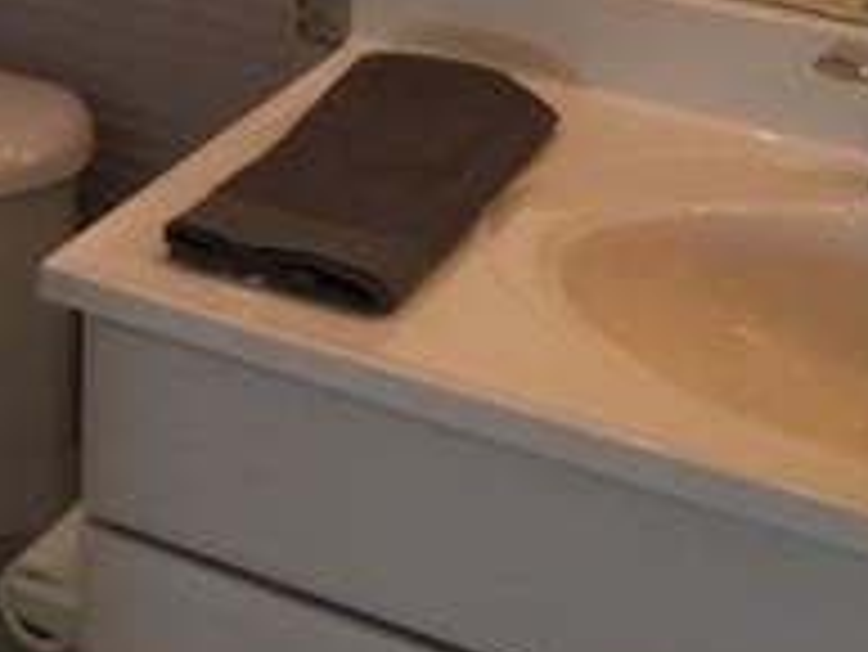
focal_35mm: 96
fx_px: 2409
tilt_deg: -11.7
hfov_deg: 19.5
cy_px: -369
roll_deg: -1.8
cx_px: -117
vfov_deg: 14.3
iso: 32
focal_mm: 4.15
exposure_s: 1/60
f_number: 2.2
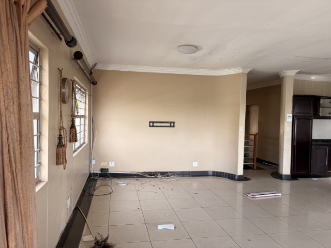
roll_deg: -2.0
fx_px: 249
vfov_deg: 53.1
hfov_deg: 67.3
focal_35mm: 26
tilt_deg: -2.3
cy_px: 124
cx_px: 166
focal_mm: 5.96
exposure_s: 1/121
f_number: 1.6
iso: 50
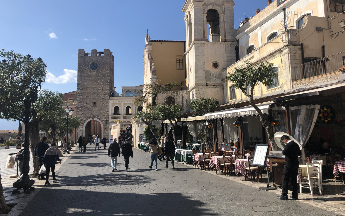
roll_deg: +2.2
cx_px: 172
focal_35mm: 30
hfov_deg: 62.9
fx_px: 282
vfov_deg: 41.8
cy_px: 100
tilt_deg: +5.8
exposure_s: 1/2558
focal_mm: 4
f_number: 1.8
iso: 25
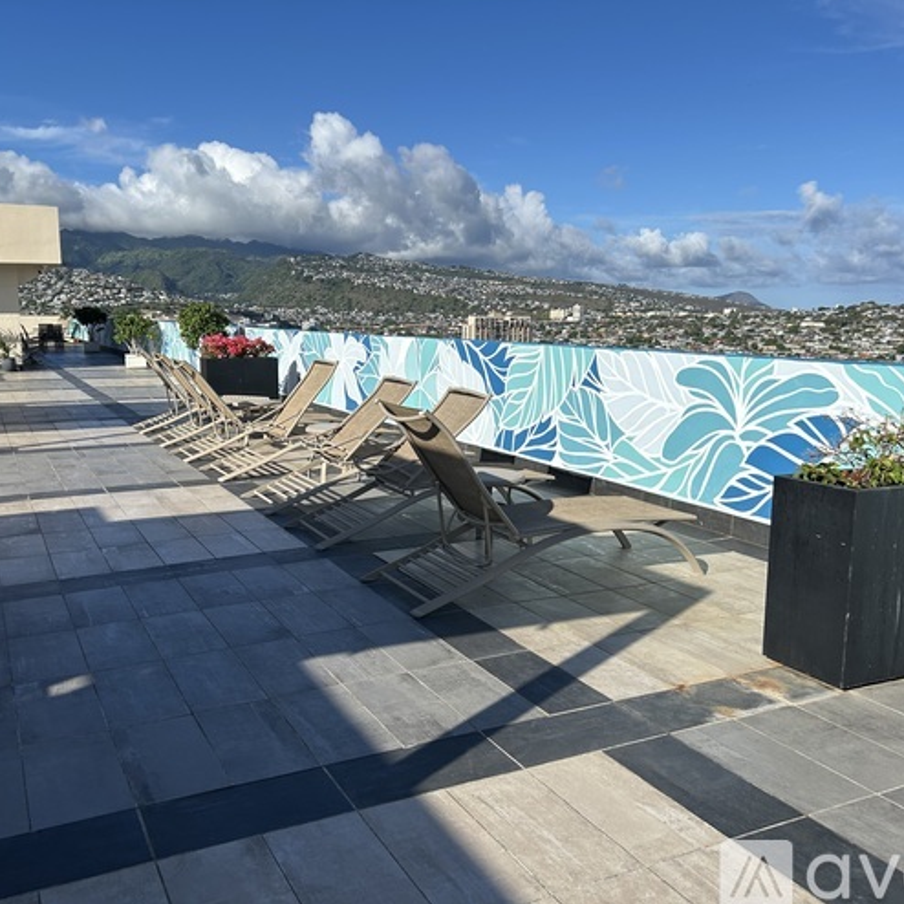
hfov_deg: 52.4
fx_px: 916
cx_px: 405
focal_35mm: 31
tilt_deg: -7.9
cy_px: 456
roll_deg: +0.1
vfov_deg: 52.5
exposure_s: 1/6211
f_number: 1.5
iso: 50
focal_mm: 5.7
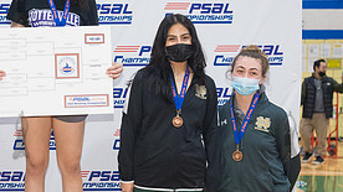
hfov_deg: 24.3
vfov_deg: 14.0
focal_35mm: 86
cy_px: 134
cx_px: 60
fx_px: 782
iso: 4000
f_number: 3.5
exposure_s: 1/400
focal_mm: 35
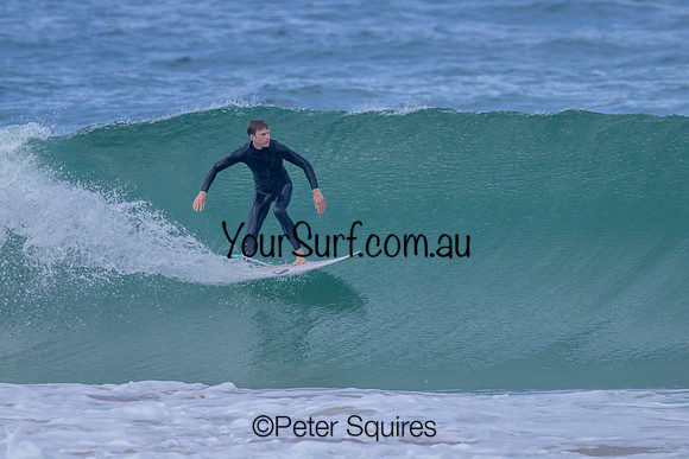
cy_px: 222
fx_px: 20610
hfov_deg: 1.9
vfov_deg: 1.3
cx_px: 300
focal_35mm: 1077
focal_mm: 800
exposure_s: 1/2000
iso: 1000
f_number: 11
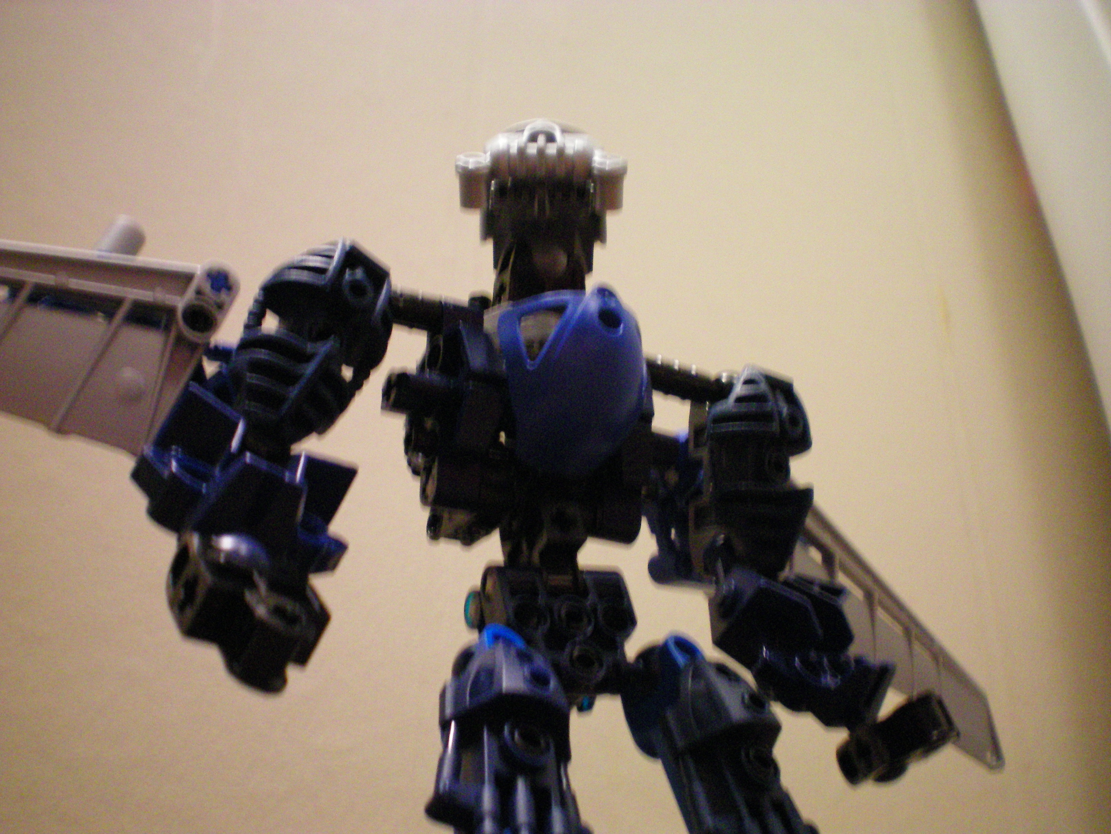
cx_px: 556
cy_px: 417
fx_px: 1220
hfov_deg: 49.0
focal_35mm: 38
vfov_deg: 37.7
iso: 400
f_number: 3.1
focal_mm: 6.3
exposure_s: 1/6
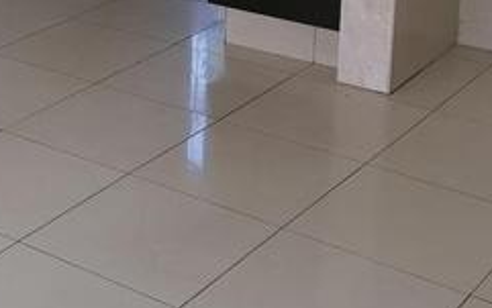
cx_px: 2
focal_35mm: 95
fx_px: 1275
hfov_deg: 21.1
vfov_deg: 13.5
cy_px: -45
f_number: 1.8
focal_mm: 5.4
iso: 64
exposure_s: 1/120
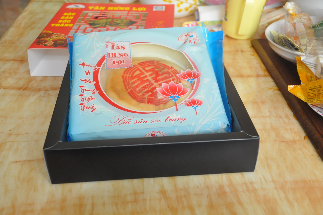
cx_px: 162
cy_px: 108
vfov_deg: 29.8
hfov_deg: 43.7
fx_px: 403
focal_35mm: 45
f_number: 5
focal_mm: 30
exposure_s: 1/80
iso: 2000
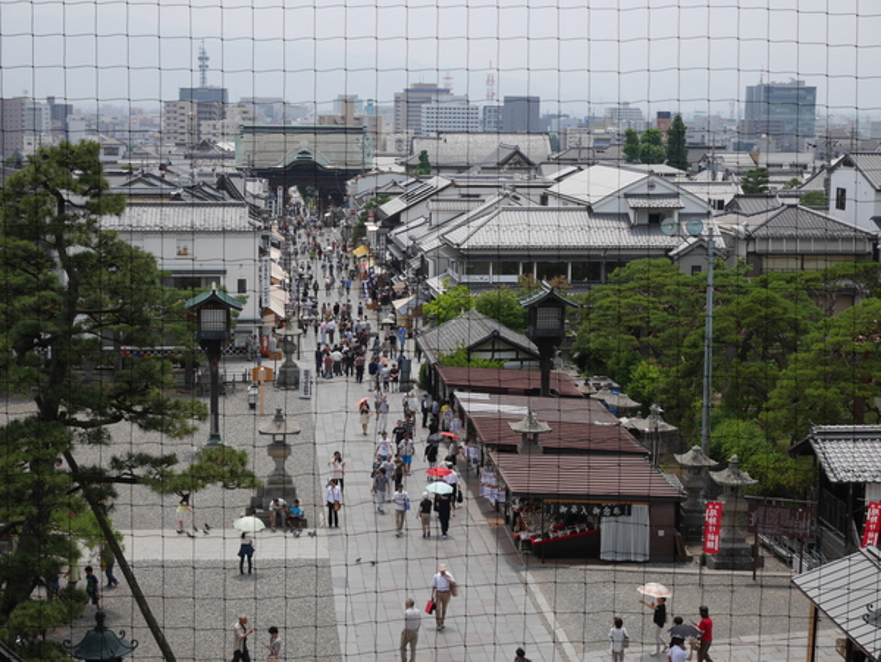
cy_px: 331
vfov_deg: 23.0
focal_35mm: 64
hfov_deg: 30.2
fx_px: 1630
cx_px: 440
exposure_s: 1/400
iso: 200
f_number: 9
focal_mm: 32
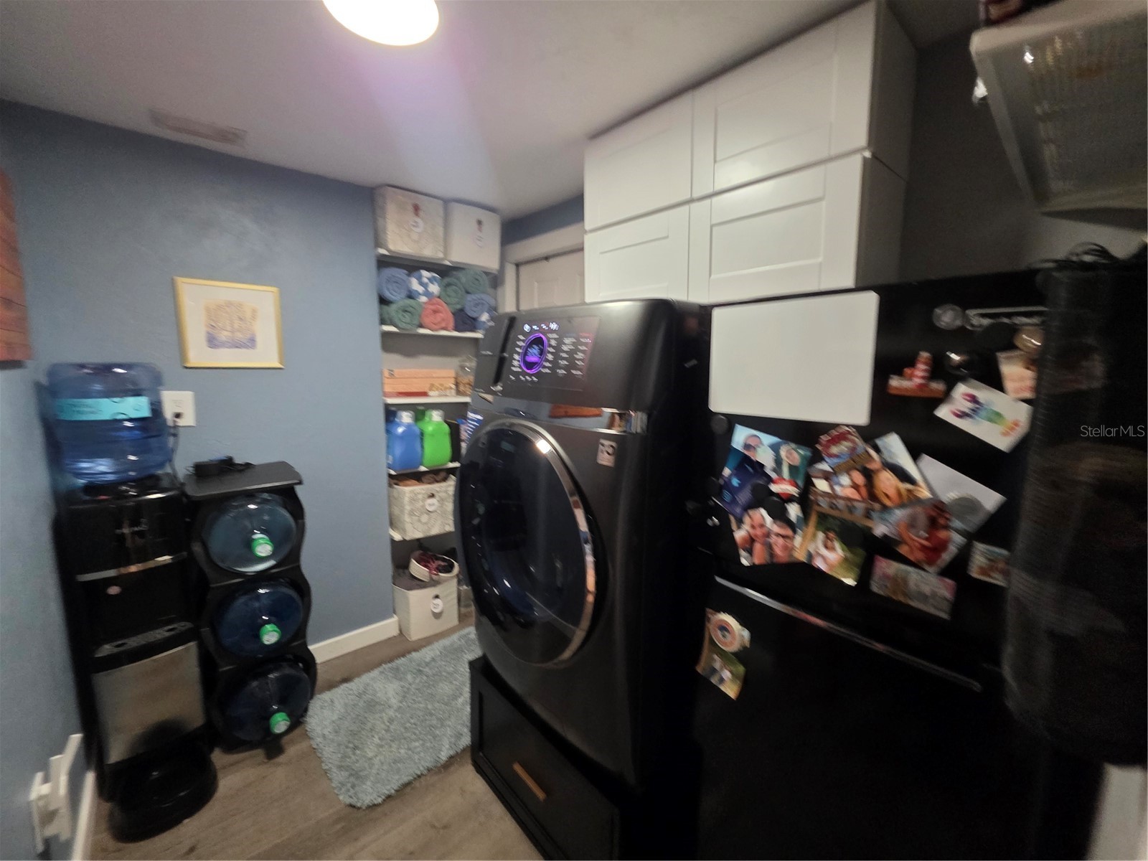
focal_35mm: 13
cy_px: 430
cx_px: 574
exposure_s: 1/60
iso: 500
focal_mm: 2.2
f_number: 1.9
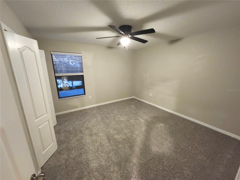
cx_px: 120
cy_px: 90
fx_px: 90
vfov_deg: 89.9
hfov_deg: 106.2
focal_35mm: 13
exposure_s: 1/24
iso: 800
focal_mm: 1.74
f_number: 2.2
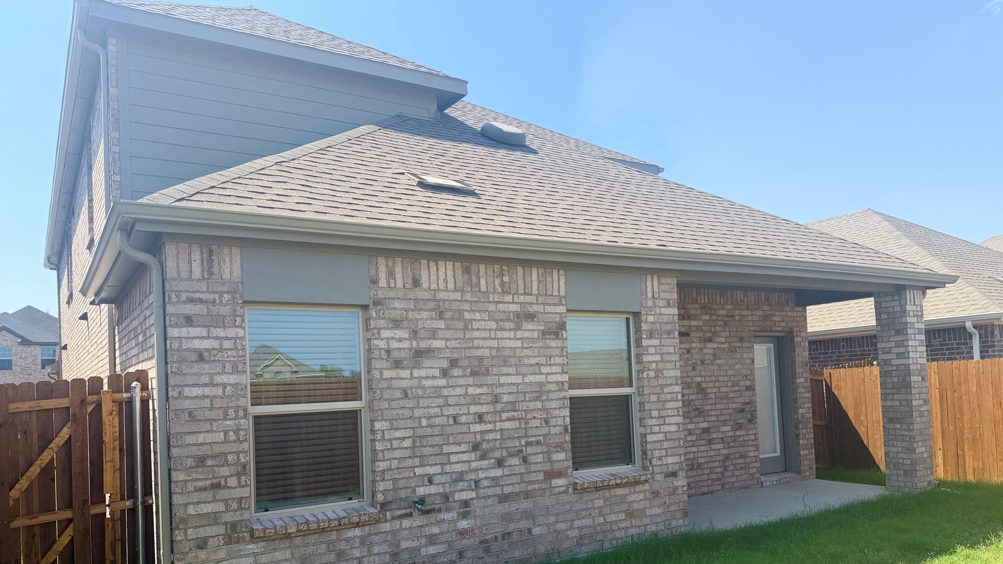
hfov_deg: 69.9
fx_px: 718
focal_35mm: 27
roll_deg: +2.5
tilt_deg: +3.0
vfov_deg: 42.5
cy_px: 363
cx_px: 498
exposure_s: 1/2110
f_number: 1.78
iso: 80
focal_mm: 6.76
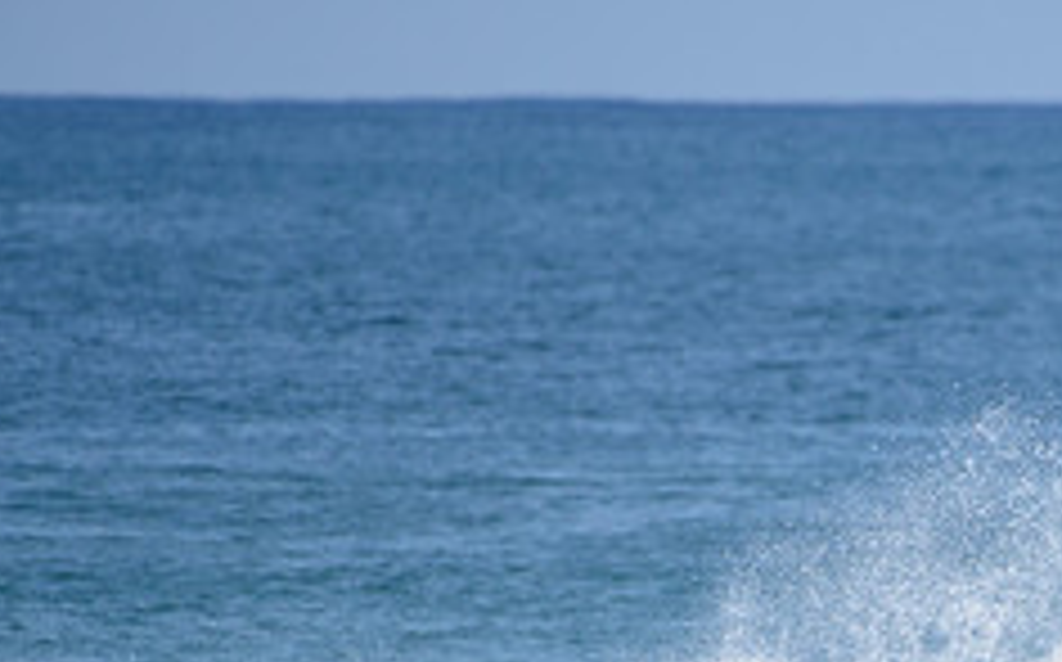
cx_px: 1089
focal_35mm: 1255
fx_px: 36289
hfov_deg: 1.7
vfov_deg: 1.0
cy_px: 817
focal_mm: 500
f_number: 6.3
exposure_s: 1/2500
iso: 250
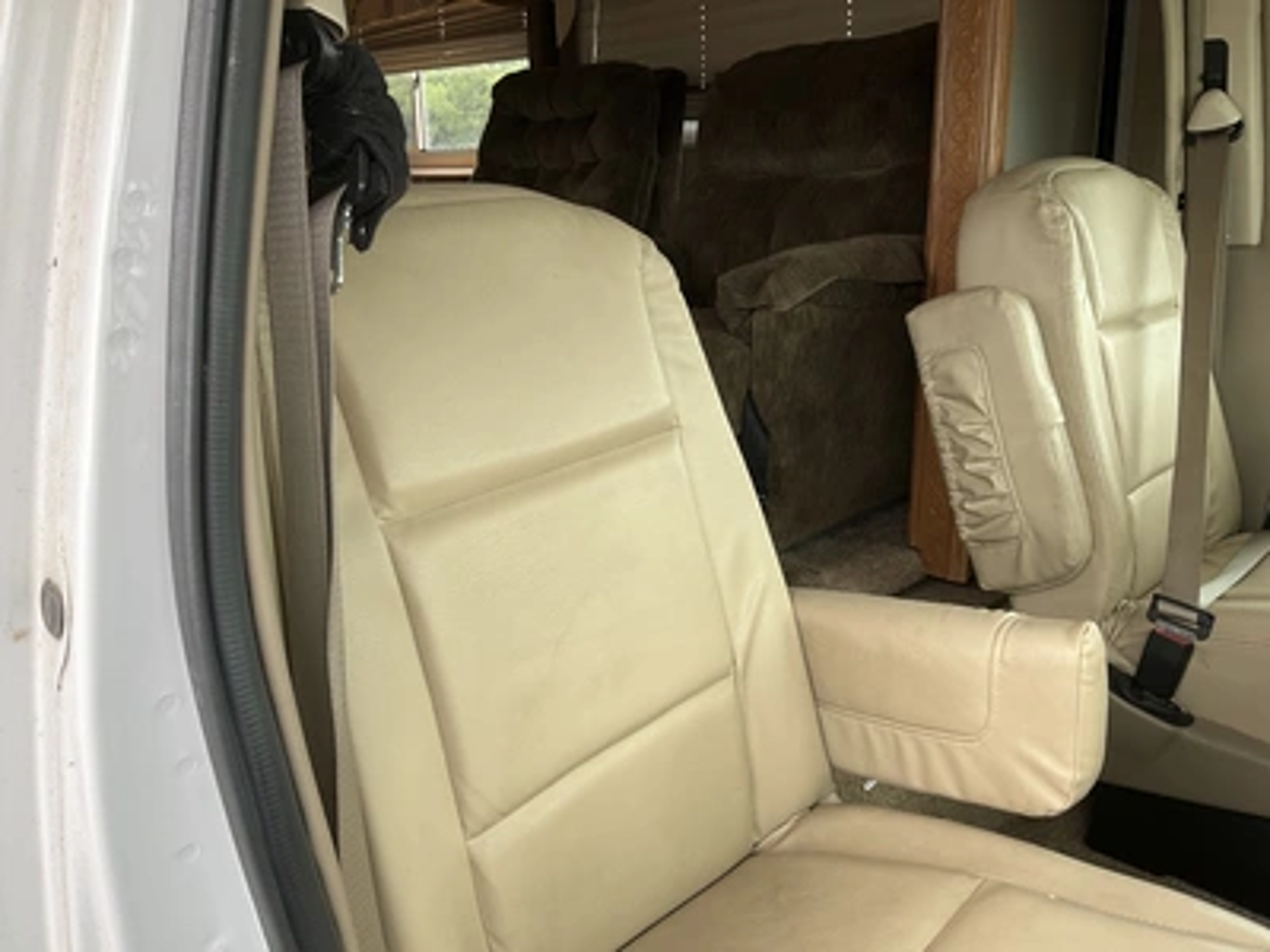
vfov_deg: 48.2
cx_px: 635
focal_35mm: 29
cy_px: 476
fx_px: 1064
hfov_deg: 61.7
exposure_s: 1/122
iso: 25
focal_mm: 3
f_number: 1.8
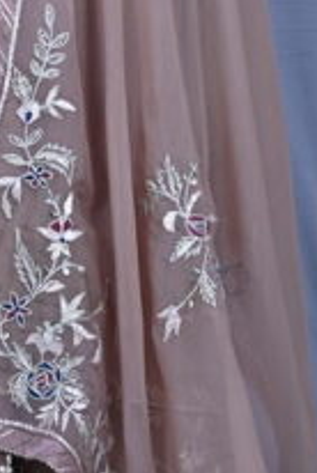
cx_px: -18
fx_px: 4067
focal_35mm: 309
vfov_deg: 6.6
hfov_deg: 4.5
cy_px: -154
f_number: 8
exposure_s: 1/125
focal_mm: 85
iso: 32
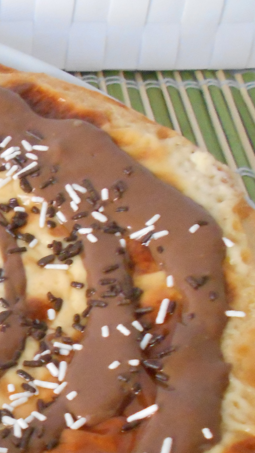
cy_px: 364
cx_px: -171
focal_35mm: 64
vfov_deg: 31.9
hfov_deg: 16.4
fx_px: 769
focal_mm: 4.6
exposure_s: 1/30
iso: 800
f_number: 3.2
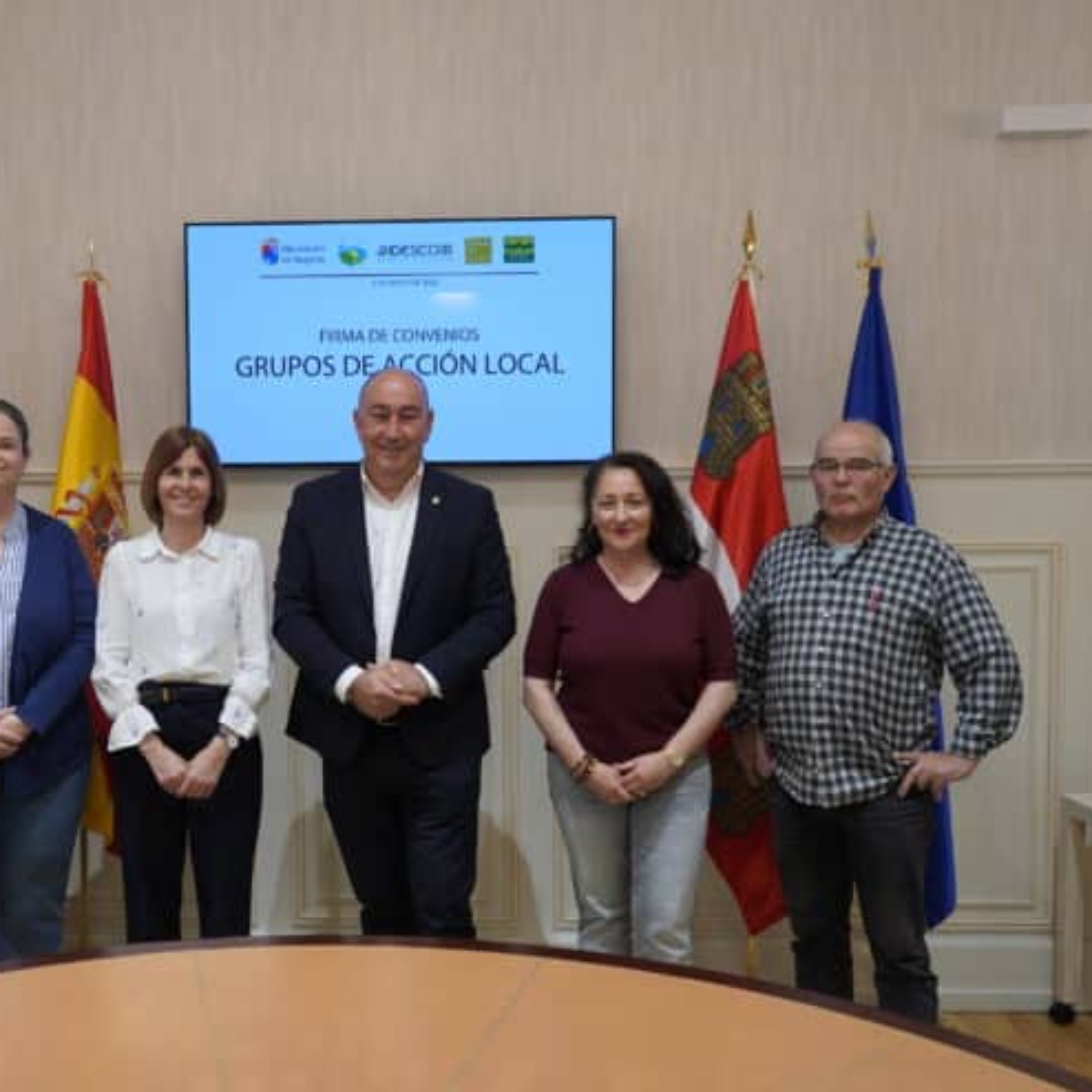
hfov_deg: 41.2
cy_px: 549
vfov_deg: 41.9
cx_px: 338
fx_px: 1428
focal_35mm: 40
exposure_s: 1/160
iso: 1600
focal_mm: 31
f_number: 4
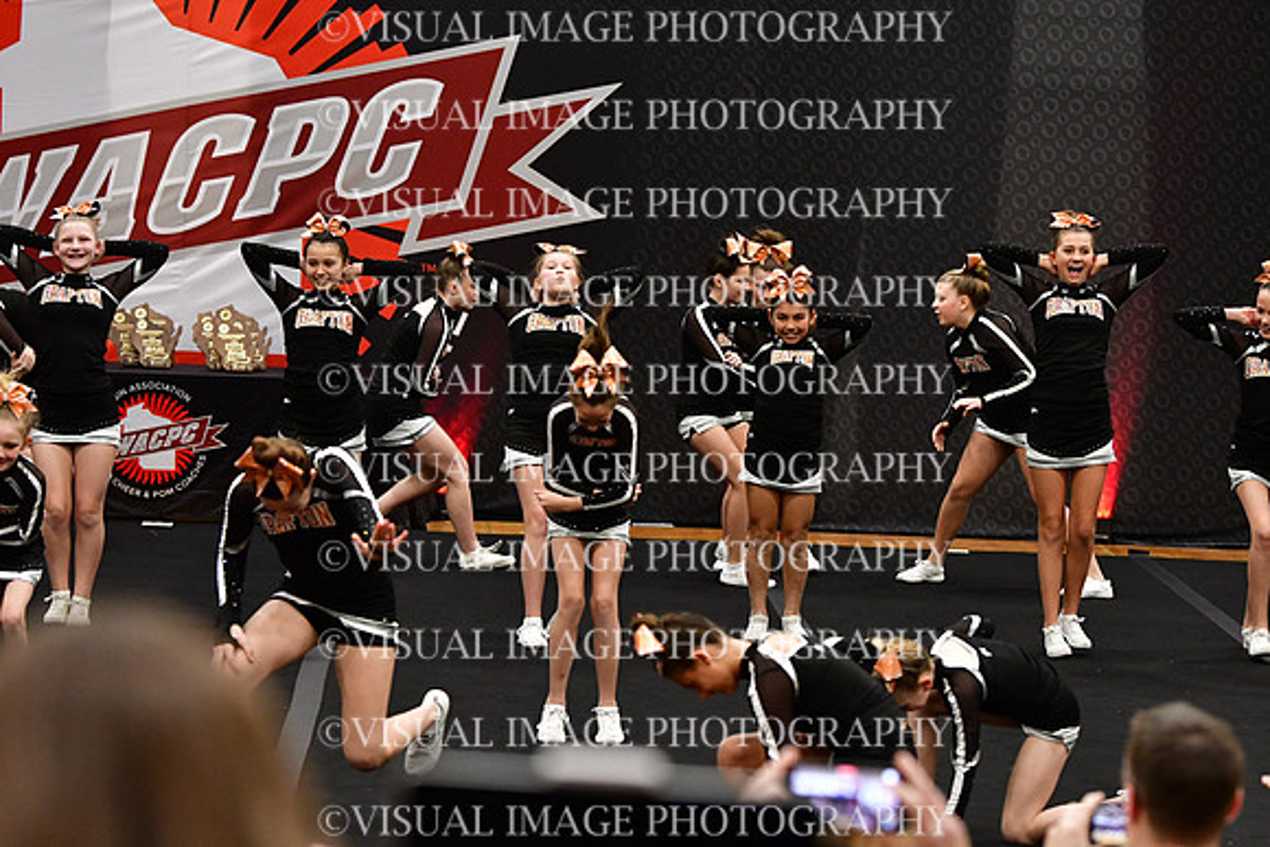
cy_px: 424
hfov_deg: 13.7
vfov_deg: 9.2
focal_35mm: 150
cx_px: 635
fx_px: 5293
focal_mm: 100
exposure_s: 1/500
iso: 4000
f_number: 3.5
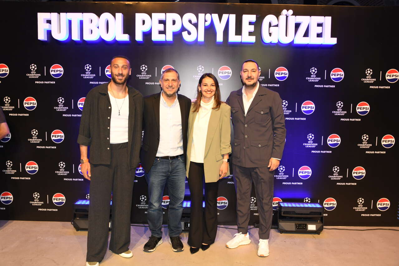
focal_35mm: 32
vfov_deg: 41.1
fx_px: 355
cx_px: 200
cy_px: 133
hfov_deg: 58.7
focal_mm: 32
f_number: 7.1
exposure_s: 1/60
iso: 800
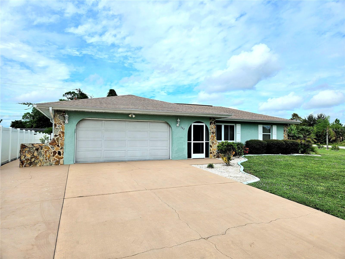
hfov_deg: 73.9
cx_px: 172
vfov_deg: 58.9
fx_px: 229
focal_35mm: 23
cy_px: 130
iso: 25
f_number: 1.8
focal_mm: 5.4
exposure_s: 1/5000
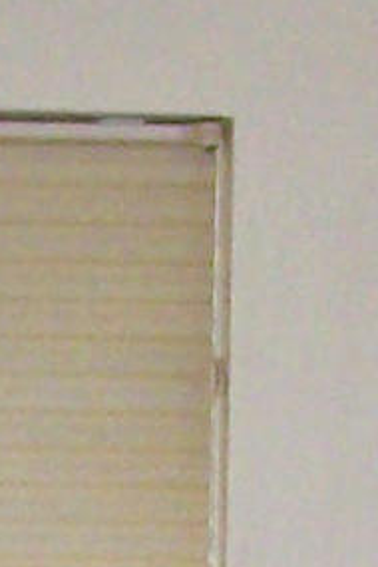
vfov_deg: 4.8
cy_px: 1550
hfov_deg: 3.3
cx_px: -537
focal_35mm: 416
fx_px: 6551
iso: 80
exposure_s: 1/60
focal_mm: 6.3
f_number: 2.8
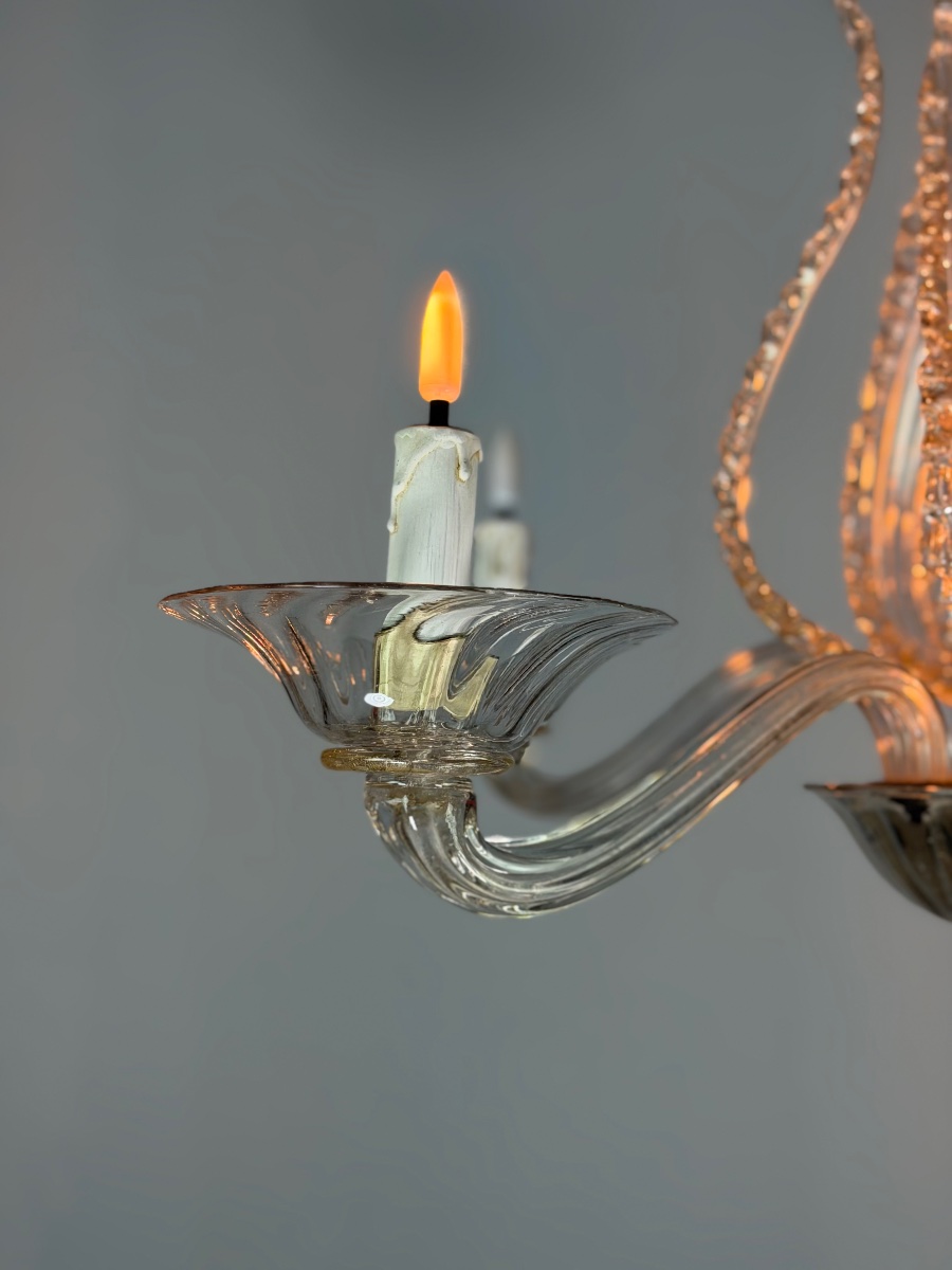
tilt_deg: +4.3
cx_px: 476
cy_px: 635
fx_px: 1760
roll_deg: -0.9
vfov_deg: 39.7
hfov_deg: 30.3
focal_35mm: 48
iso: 125
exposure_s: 1/100
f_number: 1.78
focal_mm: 6.76
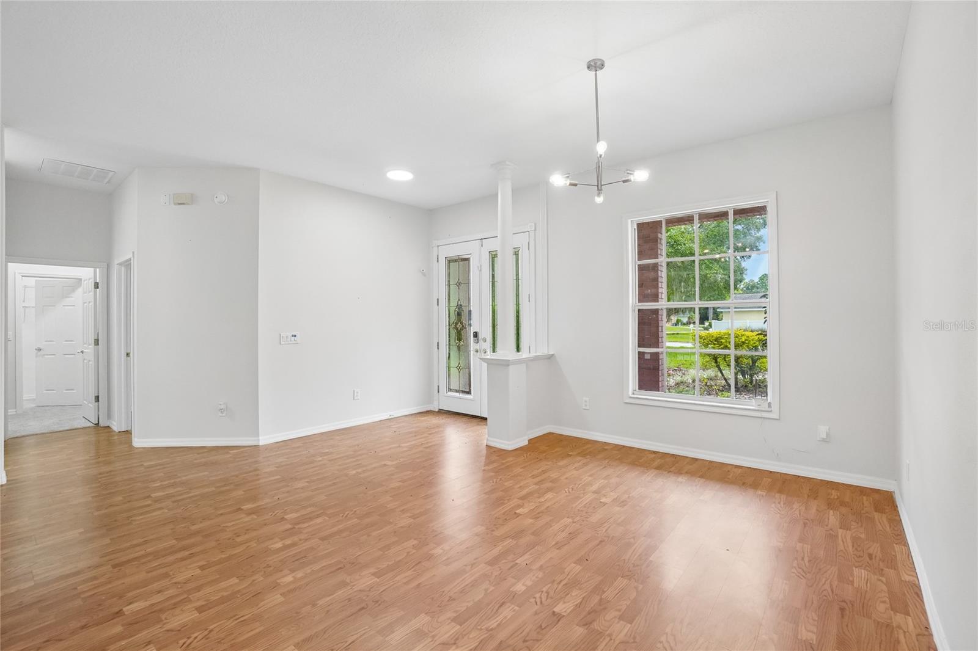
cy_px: 326
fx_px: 407
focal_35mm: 15
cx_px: 489
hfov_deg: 100.4
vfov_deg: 77.3
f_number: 8
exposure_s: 1/30
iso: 400
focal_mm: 10
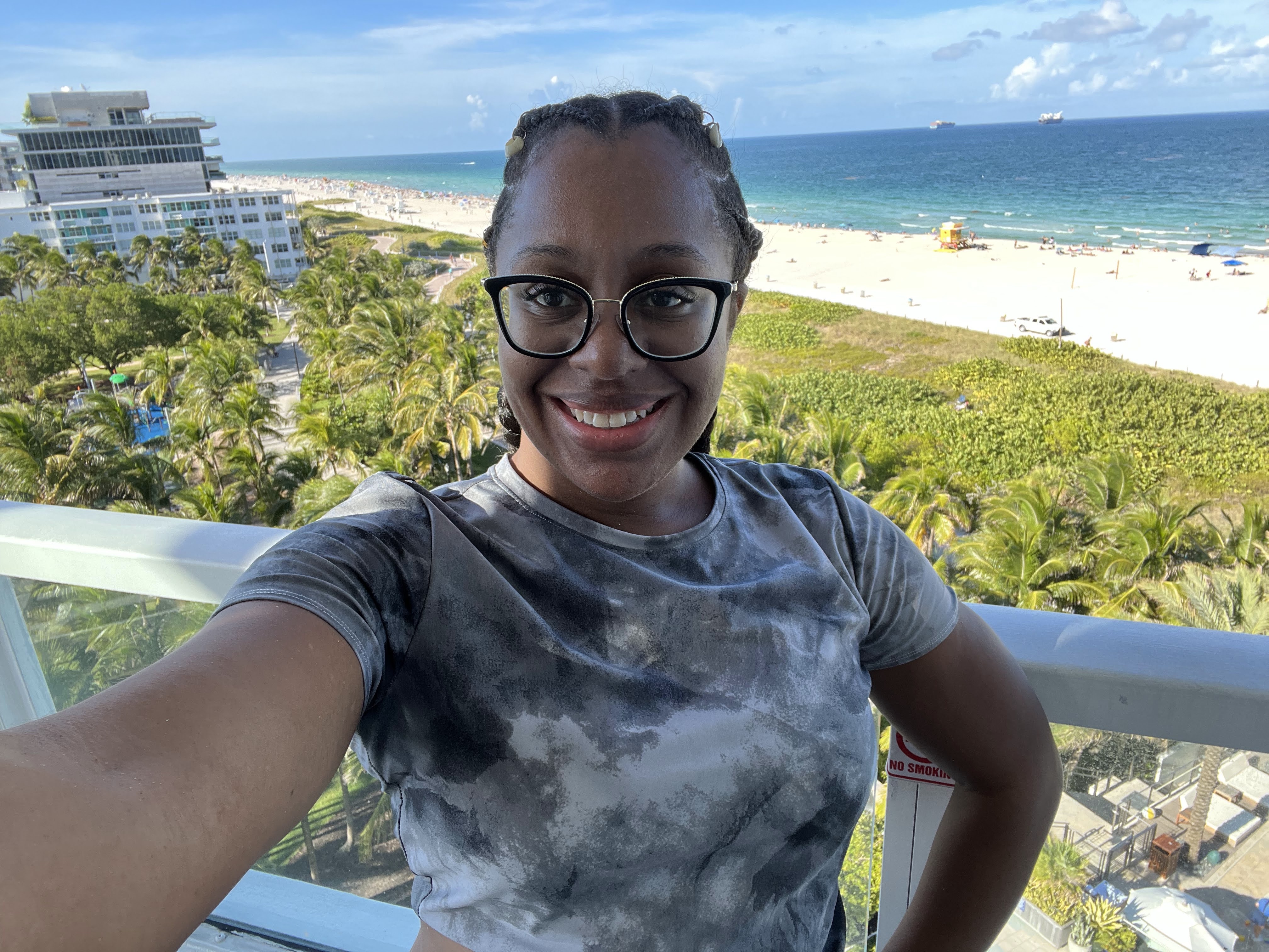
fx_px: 843
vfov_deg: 58.9
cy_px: 476
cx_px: 634
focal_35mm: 23
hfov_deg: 73.9
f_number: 2.2
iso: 40
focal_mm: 2.71
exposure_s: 1/172
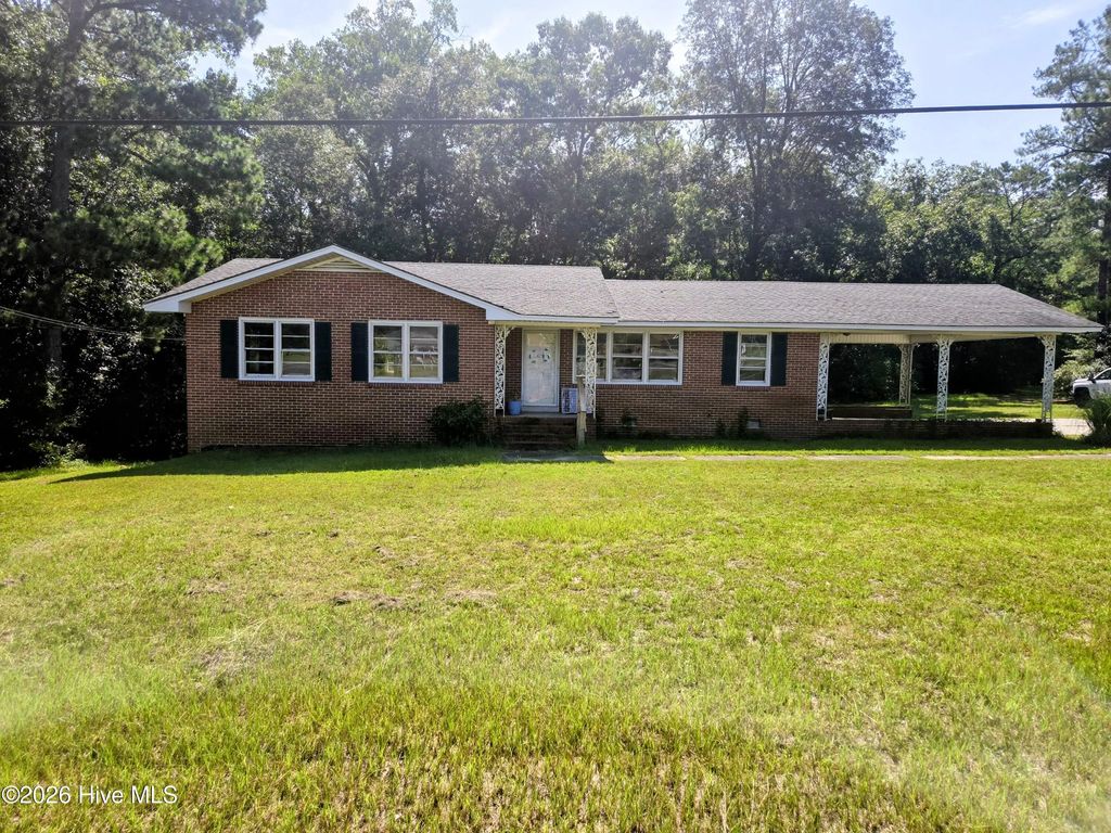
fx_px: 738
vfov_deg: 58.9
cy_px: 416
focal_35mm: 23
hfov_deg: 73.9
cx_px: 556
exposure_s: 1/4365
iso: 80
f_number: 1.8
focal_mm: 5.4
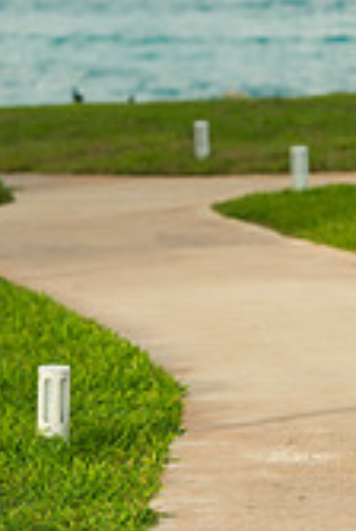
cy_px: -29
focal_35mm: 282
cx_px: 313
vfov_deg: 7.3
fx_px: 4165
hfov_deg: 4.9
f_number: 4
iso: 200
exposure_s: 1/1250
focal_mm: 105
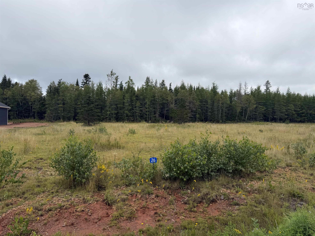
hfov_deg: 71.6
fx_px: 218
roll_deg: -1.8
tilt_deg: -0.2
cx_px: 158
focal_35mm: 24
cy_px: 118
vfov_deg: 56.8
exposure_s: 1/3759
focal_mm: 6.76
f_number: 1.78
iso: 80
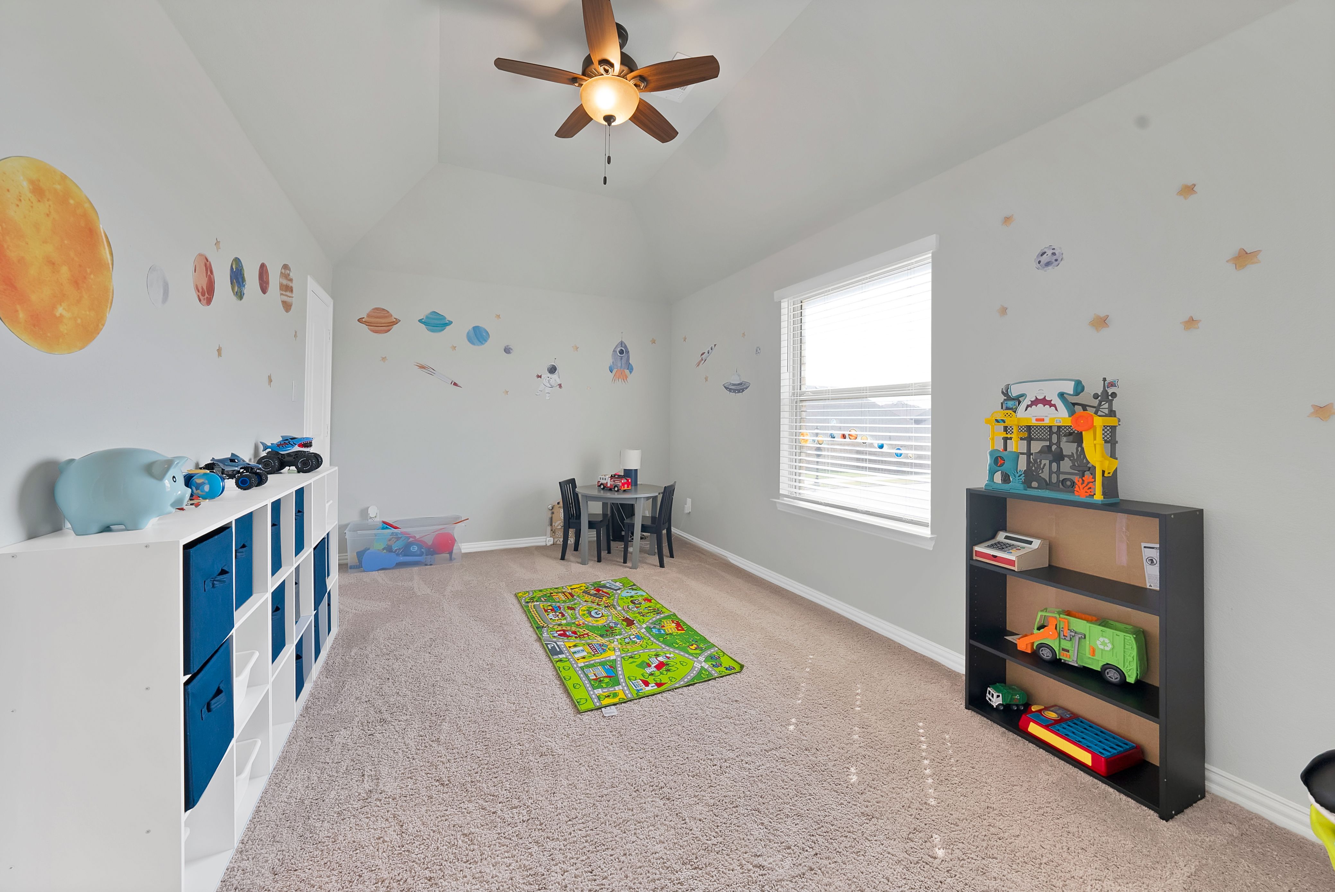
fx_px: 445
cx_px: 668
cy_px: 446
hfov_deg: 112.6
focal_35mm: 12
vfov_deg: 90.1
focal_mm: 12
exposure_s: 1/8
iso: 640
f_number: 9
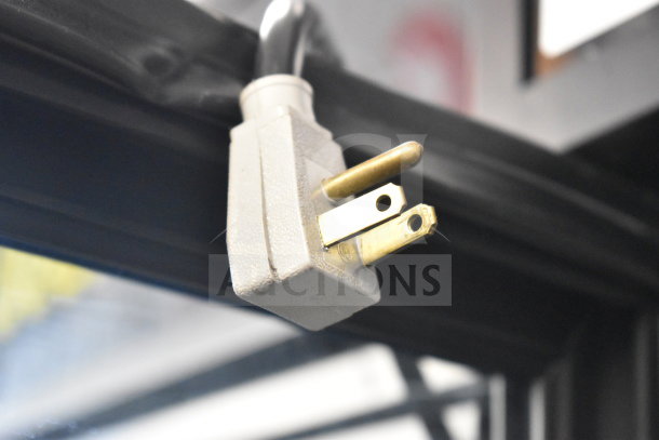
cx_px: 330
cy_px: 220
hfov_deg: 24.6
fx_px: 1510
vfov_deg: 16.6
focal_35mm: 82
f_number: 5.6
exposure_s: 1/100
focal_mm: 55
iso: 8000
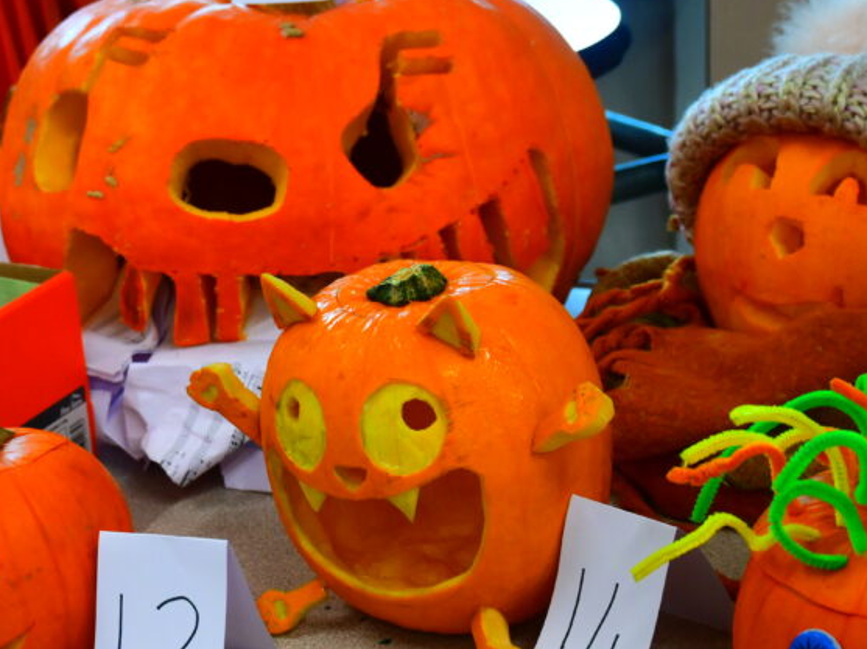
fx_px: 1727
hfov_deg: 28.1
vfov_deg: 21.2
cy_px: 447
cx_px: 311
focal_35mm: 69
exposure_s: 1/125
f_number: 4.5
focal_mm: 26
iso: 900
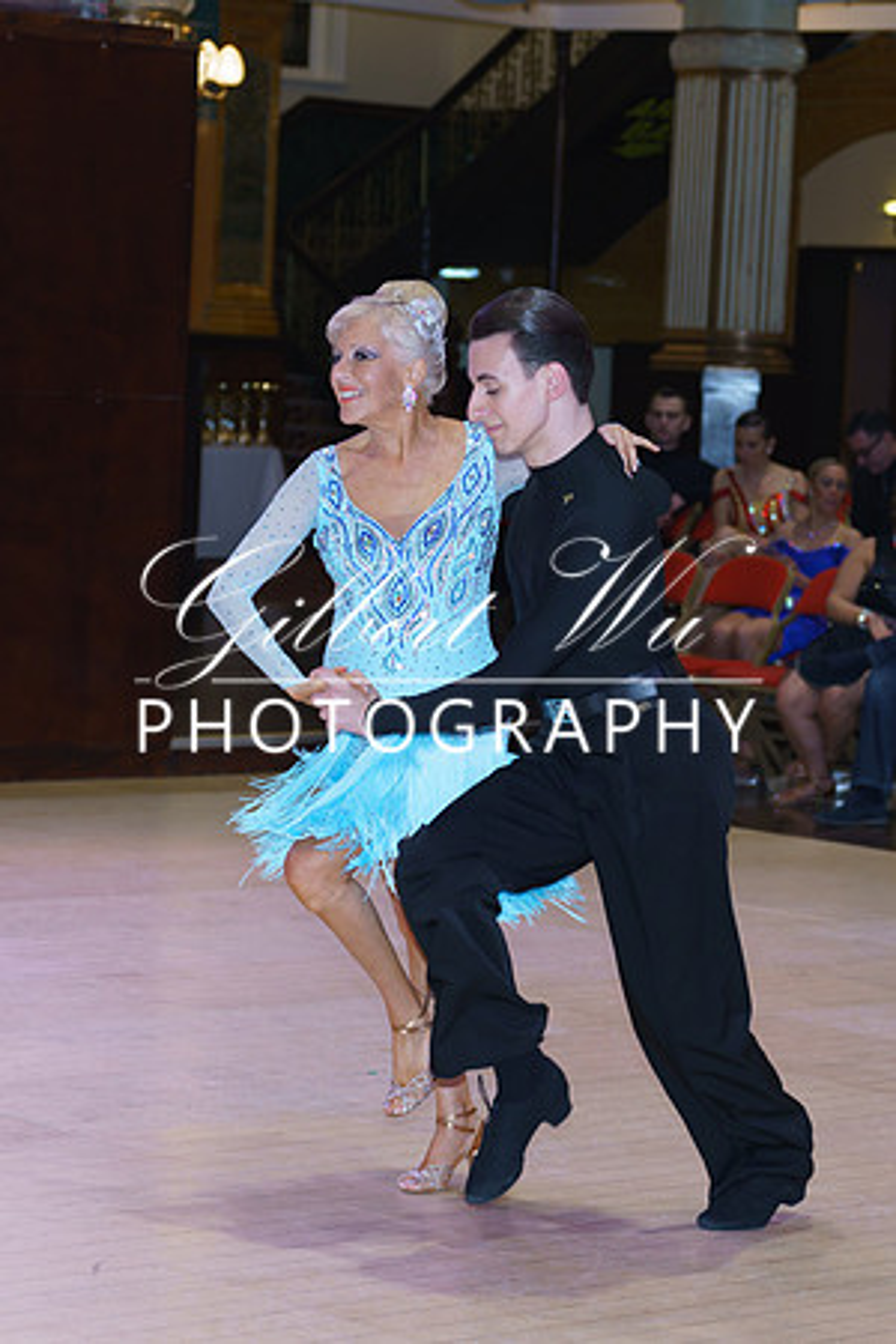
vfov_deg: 17.9
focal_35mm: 114
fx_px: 4266
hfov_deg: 12.0
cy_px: 818
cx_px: 244
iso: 400
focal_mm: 50
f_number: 2.8
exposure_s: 1/200
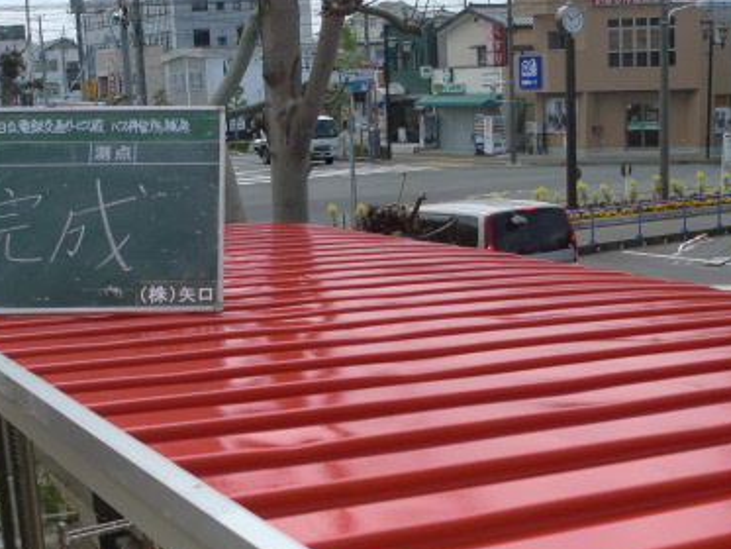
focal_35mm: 60
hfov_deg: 32.2
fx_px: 1267
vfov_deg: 24.2
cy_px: 390
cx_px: 349
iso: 64
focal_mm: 6.3
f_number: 7.8
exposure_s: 1/160
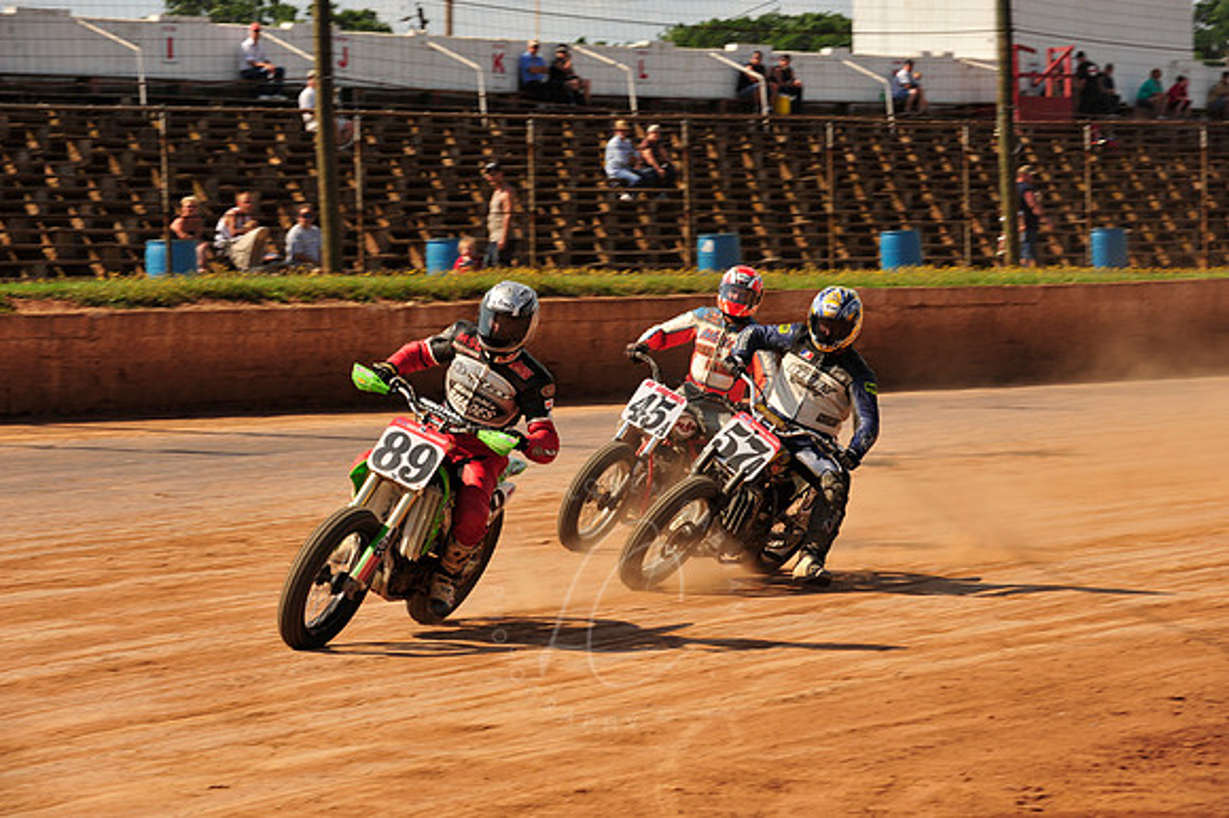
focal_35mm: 145
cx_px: 614
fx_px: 4947
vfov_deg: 9.5
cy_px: 409
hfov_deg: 14.2
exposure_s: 1/400
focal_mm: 145
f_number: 10
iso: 200
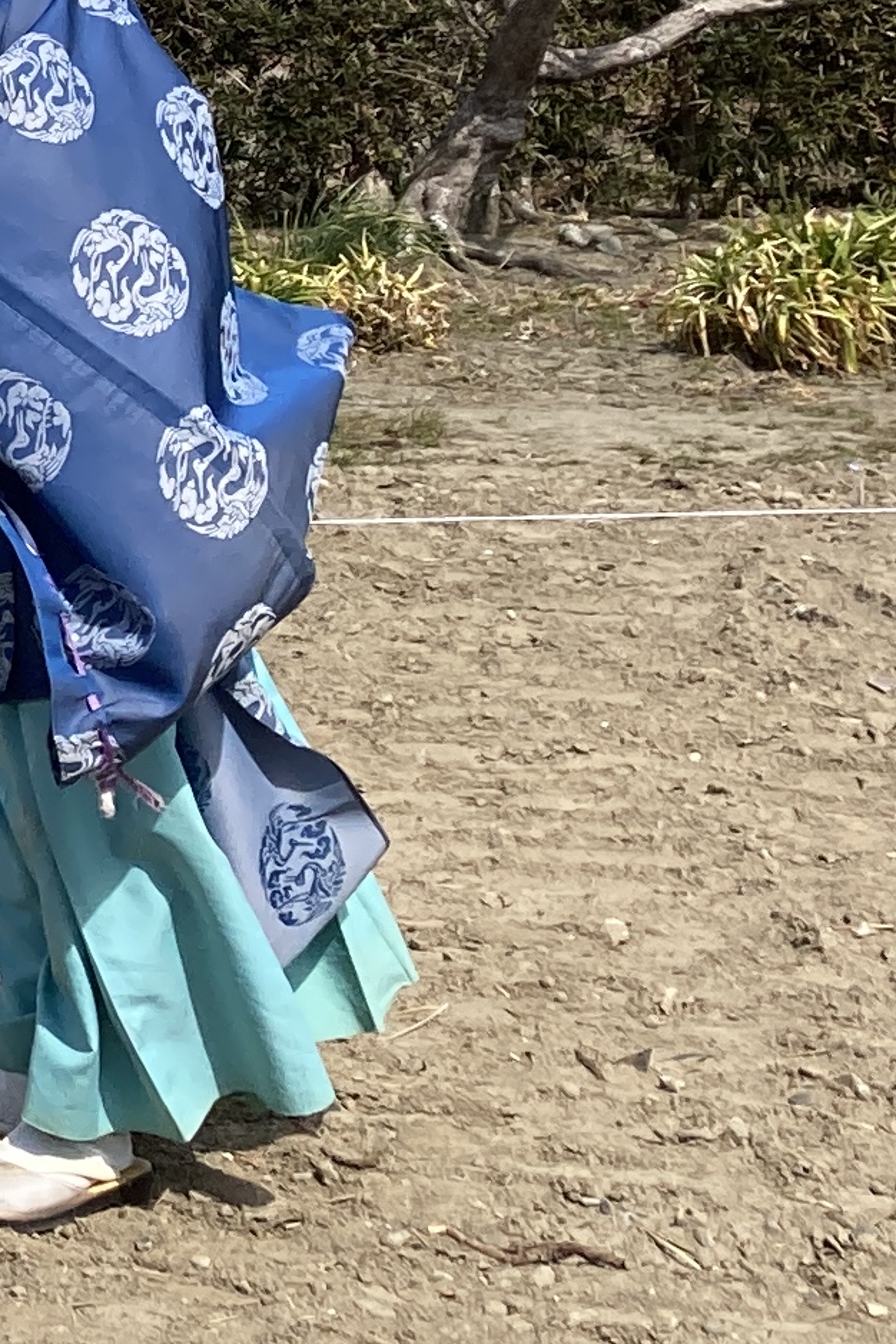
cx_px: -1393
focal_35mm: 125
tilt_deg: -0.3
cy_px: -99
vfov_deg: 16.0
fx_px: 4666
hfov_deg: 9.5
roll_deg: +0.0
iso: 20
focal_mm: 3.99
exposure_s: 1/2667
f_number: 1.8
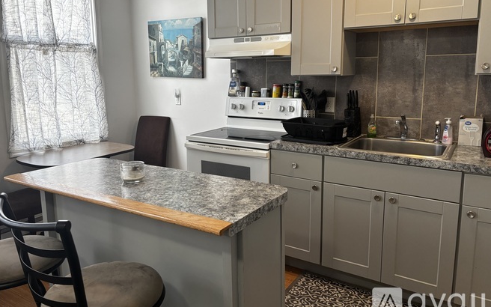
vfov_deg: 44.4
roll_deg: +0.7
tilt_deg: -8.9
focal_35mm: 28
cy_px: 130
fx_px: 375
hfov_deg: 66.5
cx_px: 244
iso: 125
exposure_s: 1/120
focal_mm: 5.96
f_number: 1.6
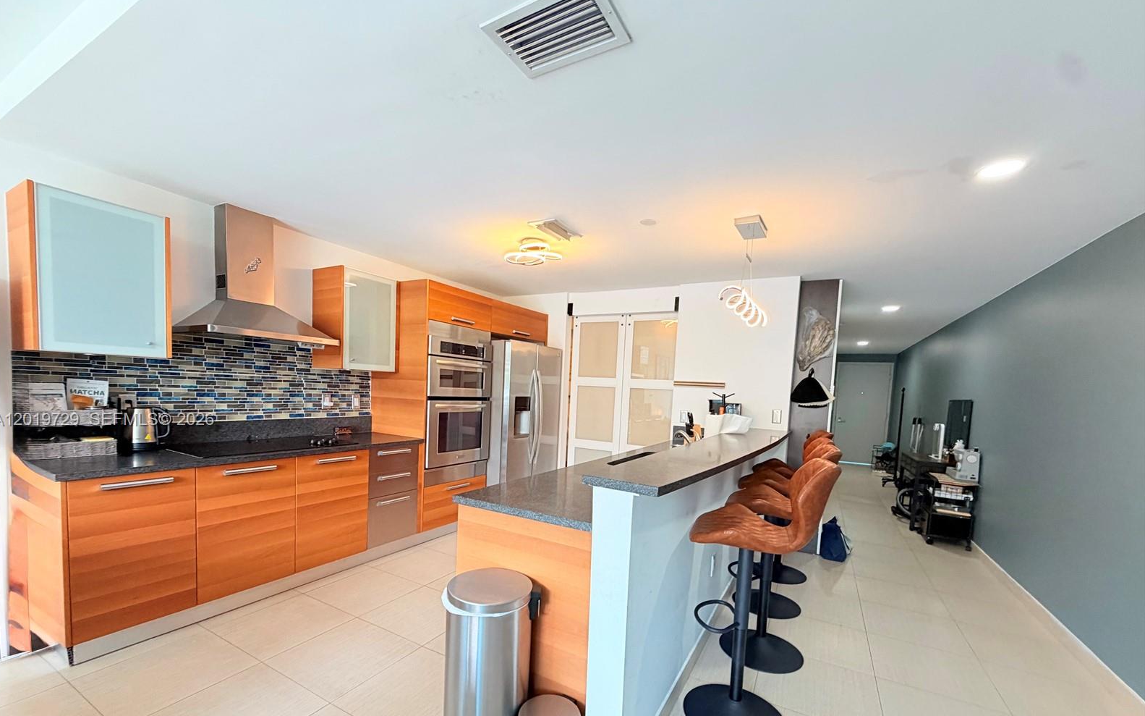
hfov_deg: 101.5
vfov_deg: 74.2
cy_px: 421
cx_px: 568
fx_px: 468
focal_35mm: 15
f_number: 2.2
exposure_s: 1/121
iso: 160
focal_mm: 2.22
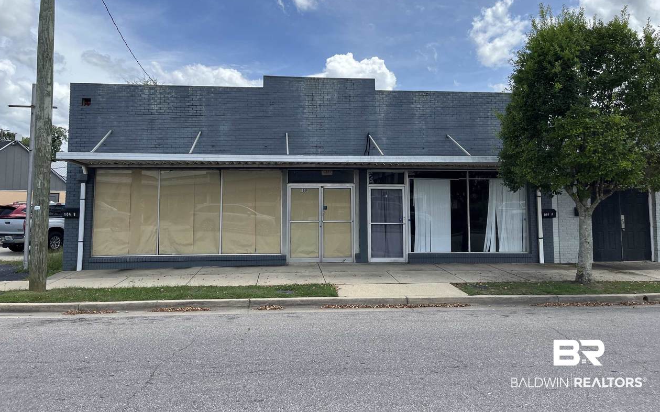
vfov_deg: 44.3
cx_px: 327
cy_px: 161
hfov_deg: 66.5
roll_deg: +0.2
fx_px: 504
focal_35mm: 28
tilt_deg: +5.0
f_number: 1.6
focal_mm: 5.1
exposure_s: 1/3521
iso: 50
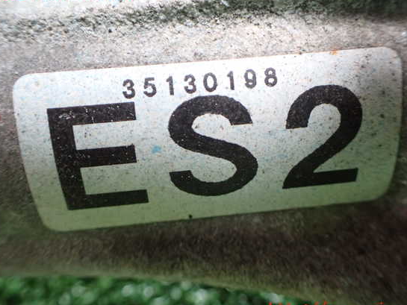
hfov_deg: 55.3
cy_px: 151
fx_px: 388
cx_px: 214
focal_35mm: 33
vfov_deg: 43.0
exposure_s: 1/40
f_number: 2.3
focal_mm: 5.4
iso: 800
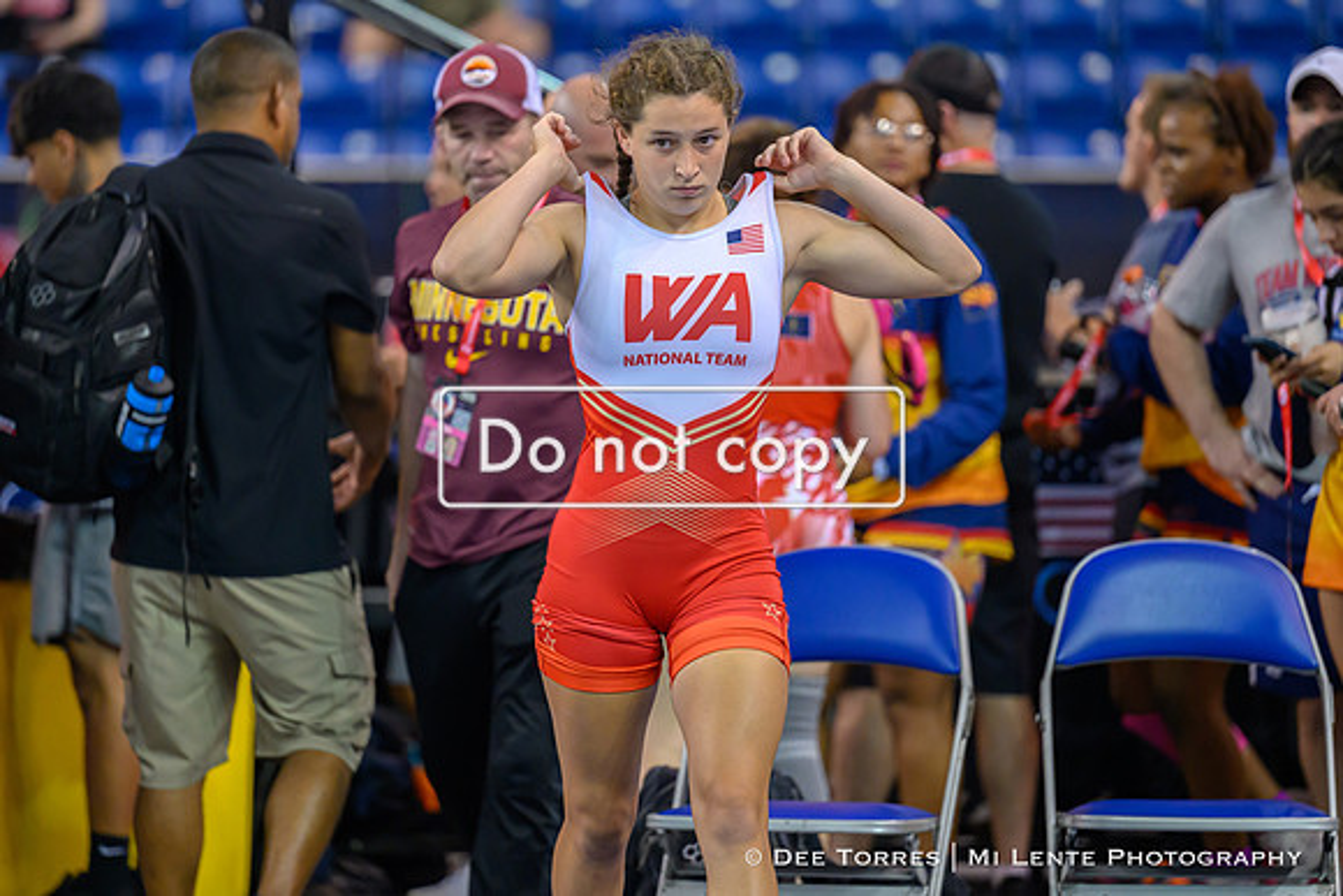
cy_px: 405
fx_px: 8198
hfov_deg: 9.4
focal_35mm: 220
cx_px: 572
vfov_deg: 6.3
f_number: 2.8
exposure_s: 1/800
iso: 2800
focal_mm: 185
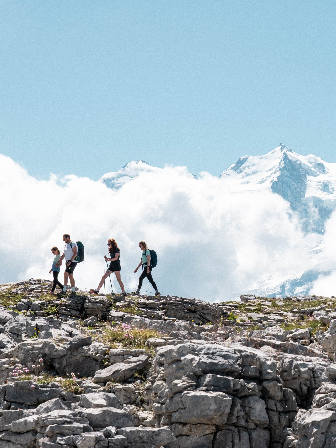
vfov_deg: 14.3
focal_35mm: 138
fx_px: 1786
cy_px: 223
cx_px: 292
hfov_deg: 10.7
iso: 160
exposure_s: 1/500
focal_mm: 63
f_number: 10
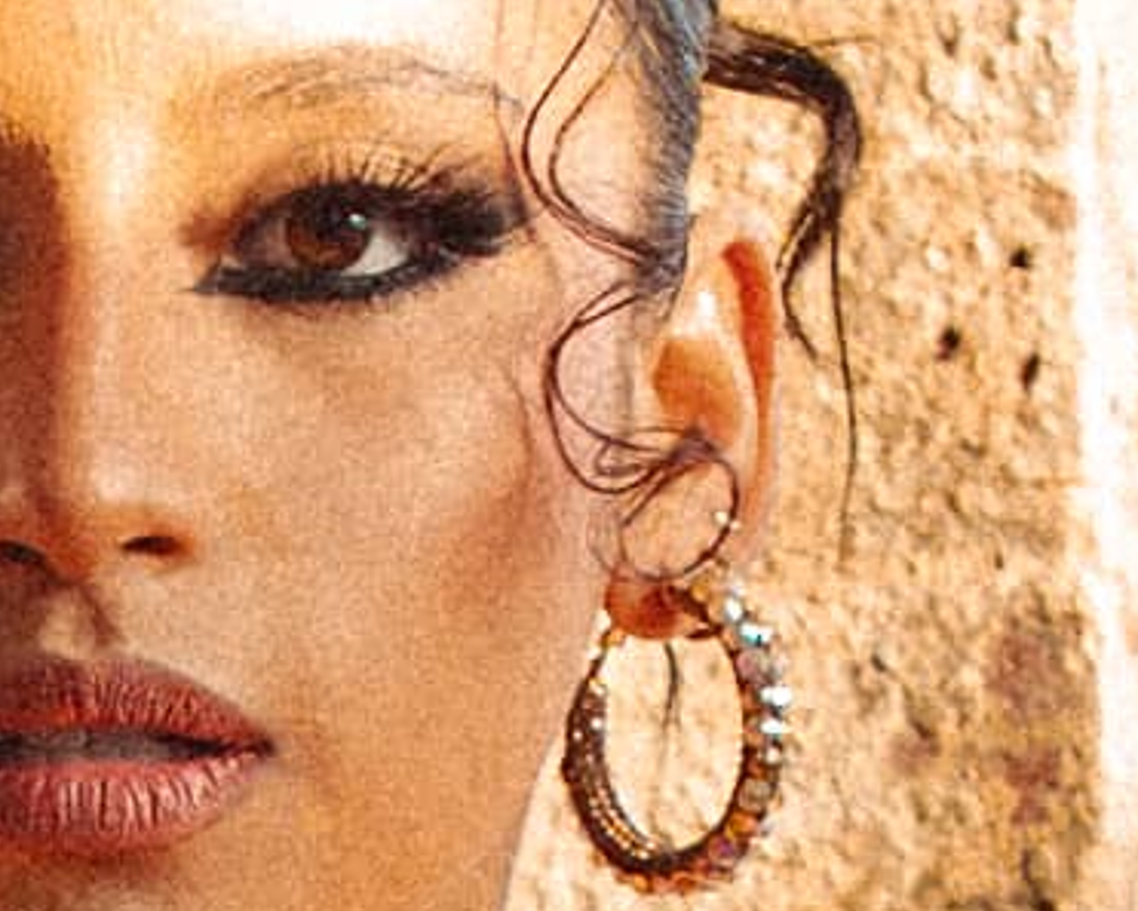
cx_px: -813
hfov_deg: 3.7
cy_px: 3310
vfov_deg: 2.9
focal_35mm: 526
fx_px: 17721
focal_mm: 49
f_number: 5.6
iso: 500
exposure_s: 1/125
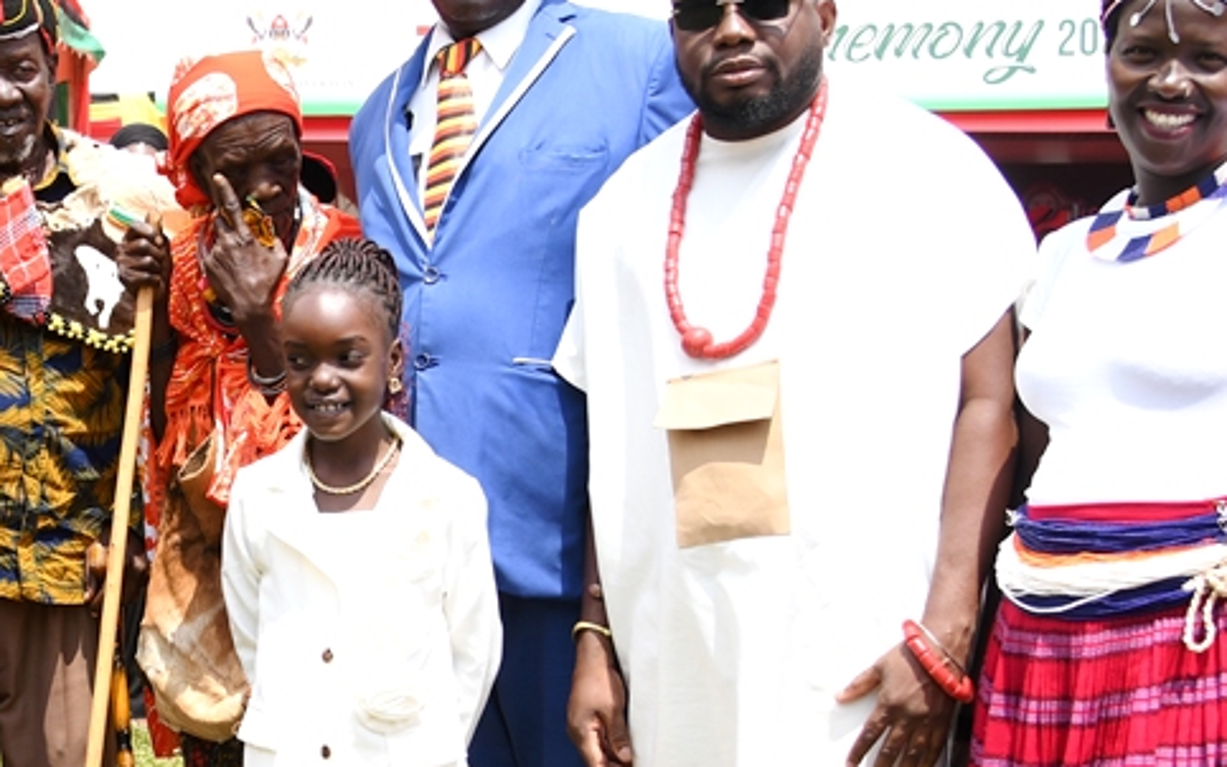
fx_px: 2709
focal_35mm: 81
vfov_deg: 16.0
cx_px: -23
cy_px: 606
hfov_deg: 24.3
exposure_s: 1/640
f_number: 5
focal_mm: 24
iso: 200
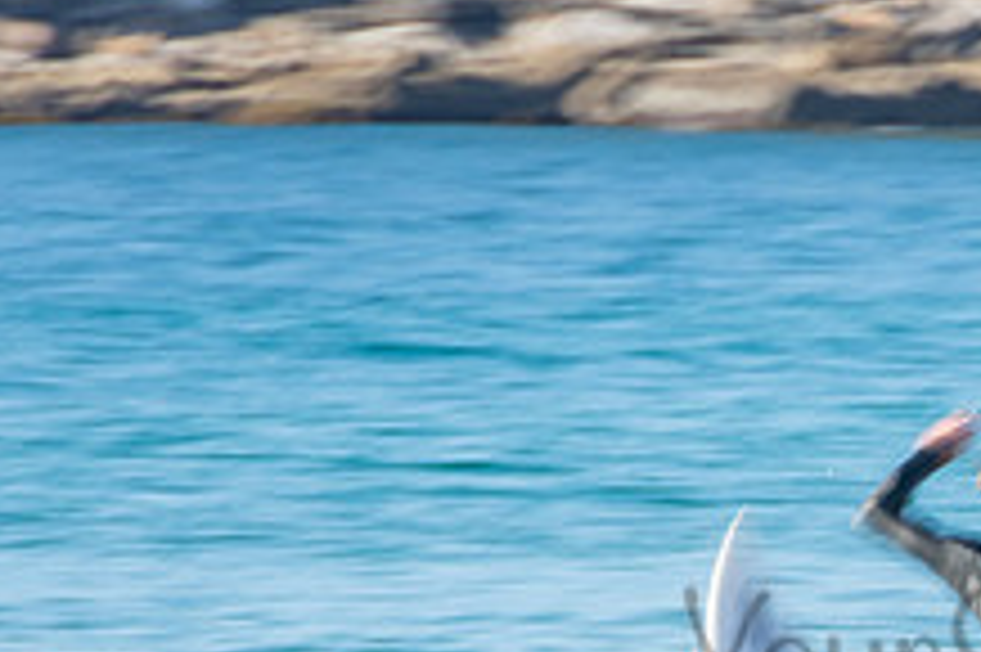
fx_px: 43539
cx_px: 1148
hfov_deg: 1.3
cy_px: 618
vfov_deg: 0.9
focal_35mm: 1599
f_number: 18
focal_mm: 400
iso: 100
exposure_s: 1/30
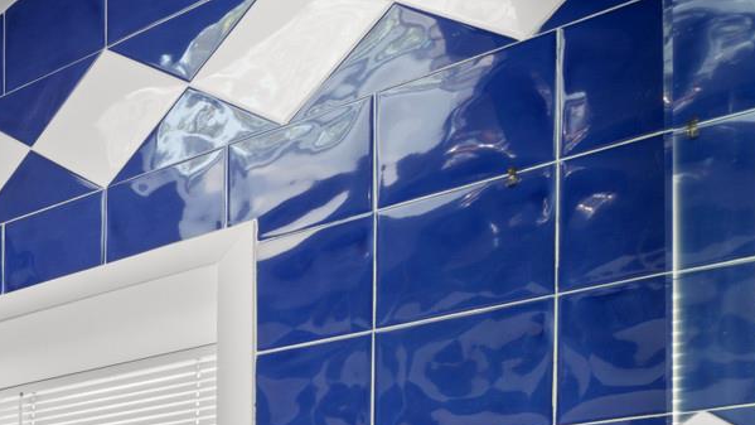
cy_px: 638
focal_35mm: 42
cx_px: -466
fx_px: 841
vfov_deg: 23.0
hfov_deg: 26.4
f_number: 11
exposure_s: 2
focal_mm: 12
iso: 100
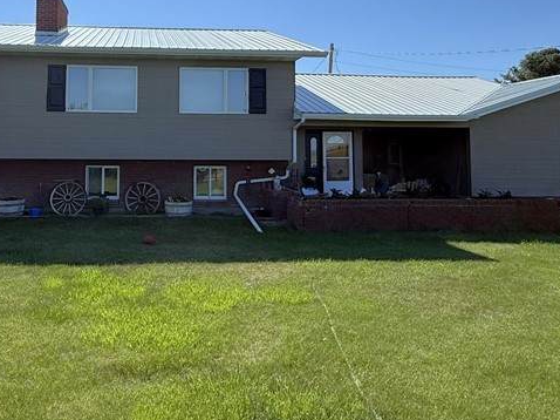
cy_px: 117
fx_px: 485
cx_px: 175
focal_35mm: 30
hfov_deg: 58.3
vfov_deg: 45.5
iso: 20
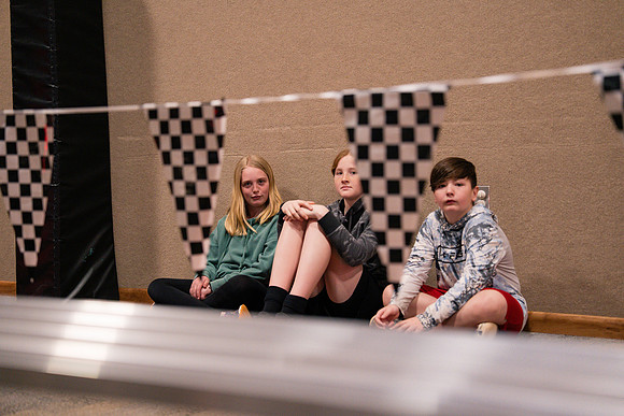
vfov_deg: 19.5
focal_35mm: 70
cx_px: 312
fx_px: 1214
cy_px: 208
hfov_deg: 28.8
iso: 2500
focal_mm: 70
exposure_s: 1/320
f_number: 2.8
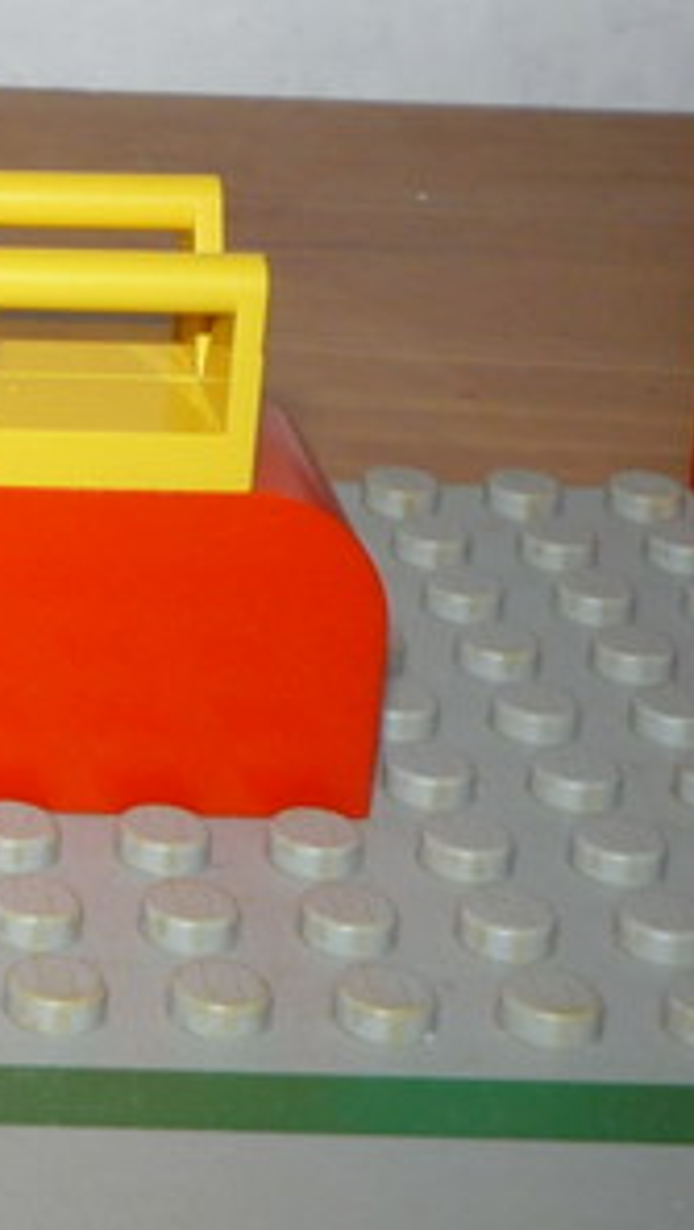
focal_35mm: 106
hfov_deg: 10.5
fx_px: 3460
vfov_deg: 19.6
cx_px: -719
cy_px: 6
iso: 100
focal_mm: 5.2
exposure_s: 1/30
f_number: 4
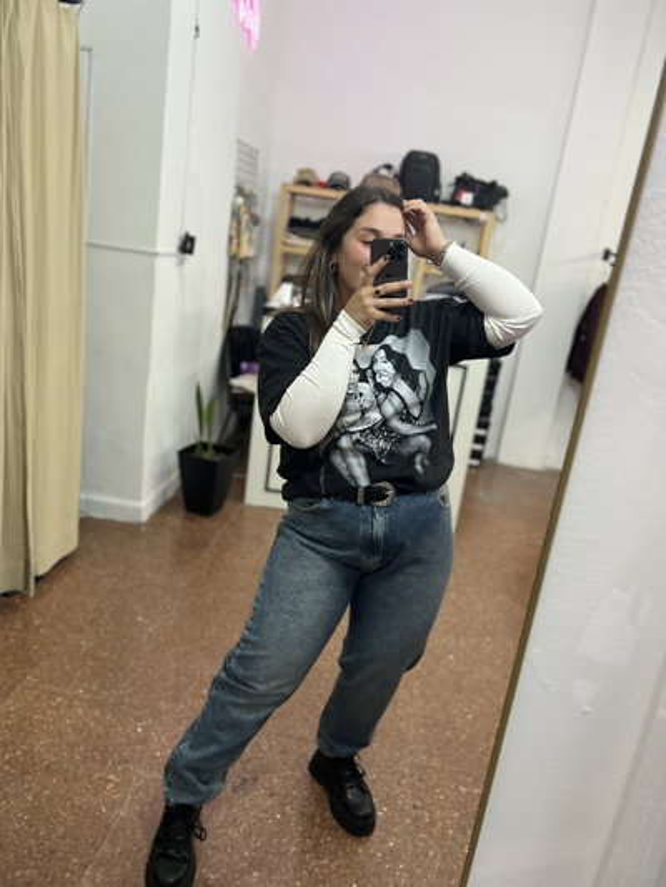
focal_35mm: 26
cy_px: 444
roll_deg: -7.7
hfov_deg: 53.1
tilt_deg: -16.4
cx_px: 333
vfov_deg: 67.3
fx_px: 667
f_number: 1.5
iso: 125
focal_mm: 5.7
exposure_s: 1/100
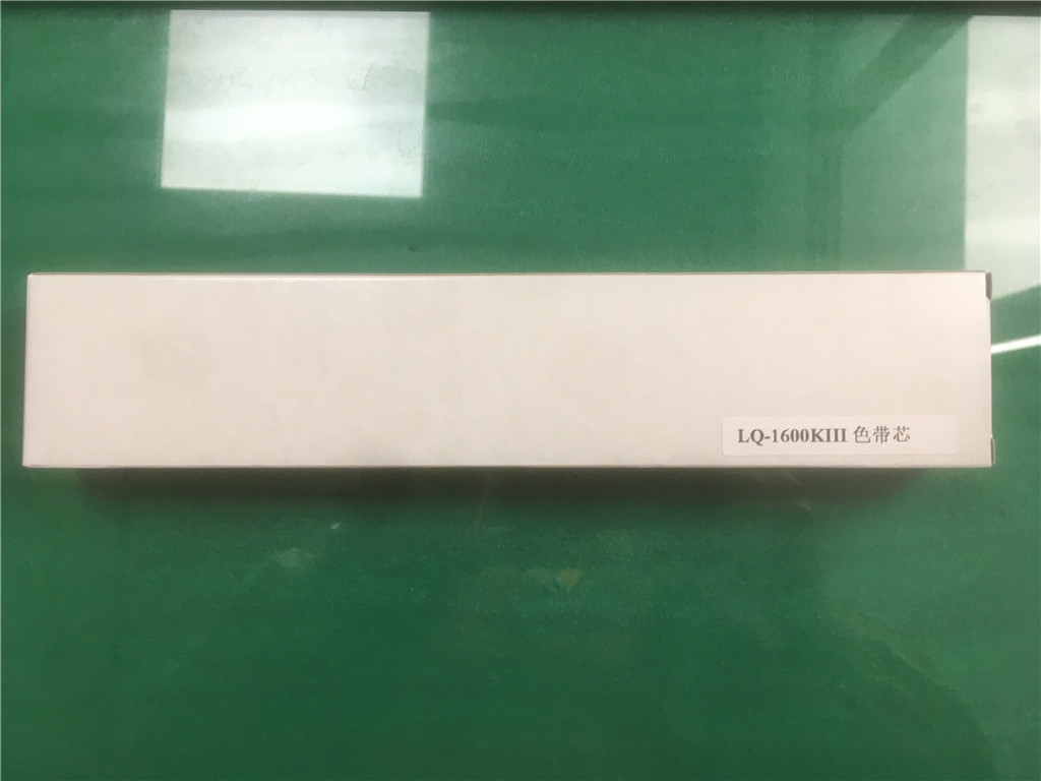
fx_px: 872
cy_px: 390
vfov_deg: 48.2
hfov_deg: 61.7
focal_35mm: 29
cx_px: 520
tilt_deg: -87.4
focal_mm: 4.15
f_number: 2.2
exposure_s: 1/33
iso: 64
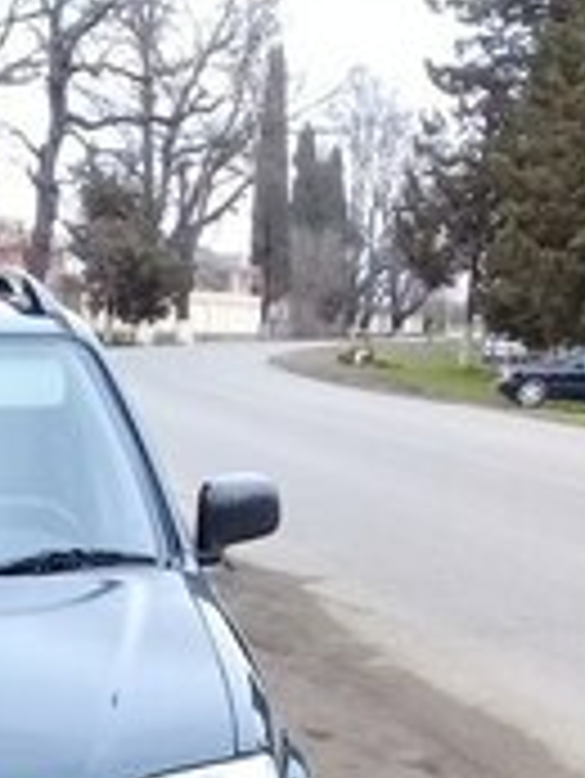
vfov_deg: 19.7
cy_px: 1084
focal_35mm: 89
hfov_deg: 15.8
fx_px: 2003
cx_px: -171
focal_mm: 3.3
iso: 50
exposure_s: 1/117
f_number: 2.2
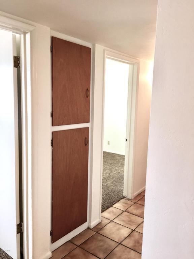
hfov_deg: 48.2
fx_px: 217
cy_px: 130
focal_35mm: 29
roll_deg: -1.3
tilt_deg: -6.8
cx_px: 97
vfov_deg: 61.7
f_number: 2.2
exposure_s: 1/15
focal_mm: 4.15
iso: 40
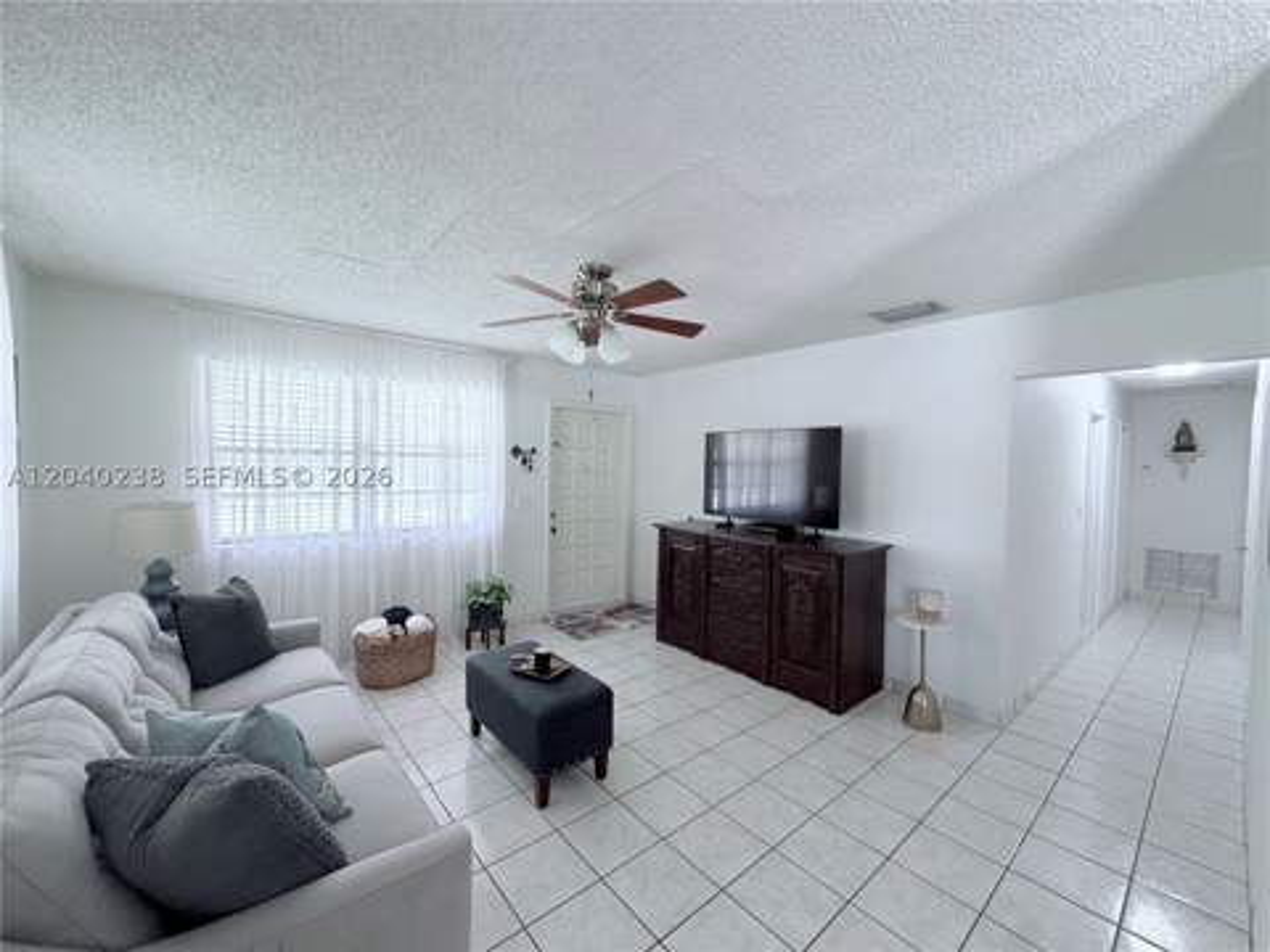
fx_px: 514
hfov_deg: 102.1
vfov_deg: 85.7
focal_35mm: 14
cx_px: 635
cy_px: 476
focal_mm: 2.22
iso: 200
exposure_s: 1/60
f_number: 2.2
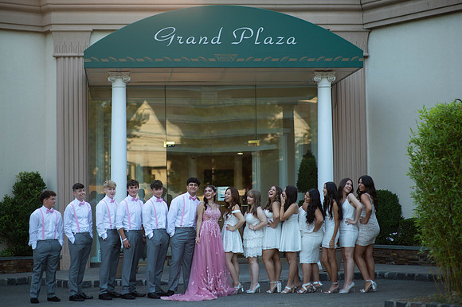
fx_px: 1090
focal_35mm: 85
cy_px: 154
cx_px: 231
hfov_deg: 23.9
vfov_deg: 16.1
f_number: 2
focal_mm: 85
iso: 250
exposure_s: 1/1000
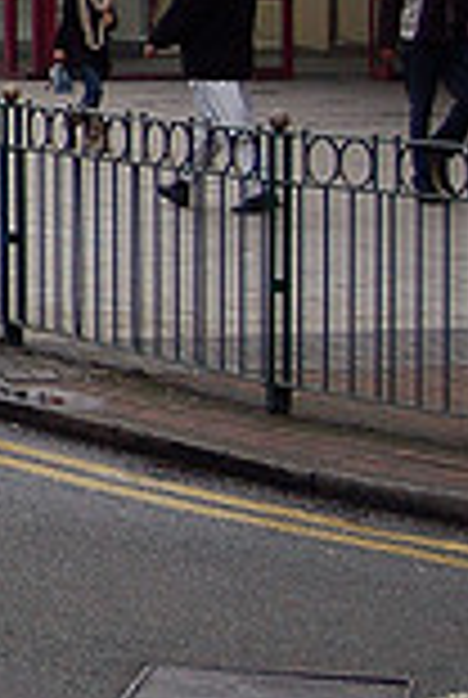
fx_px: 3475
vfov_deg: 11.3
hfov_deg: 7.1
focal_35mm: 179
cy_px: -11
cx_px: -806
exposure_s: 1/500
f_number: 4.5
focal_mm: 32
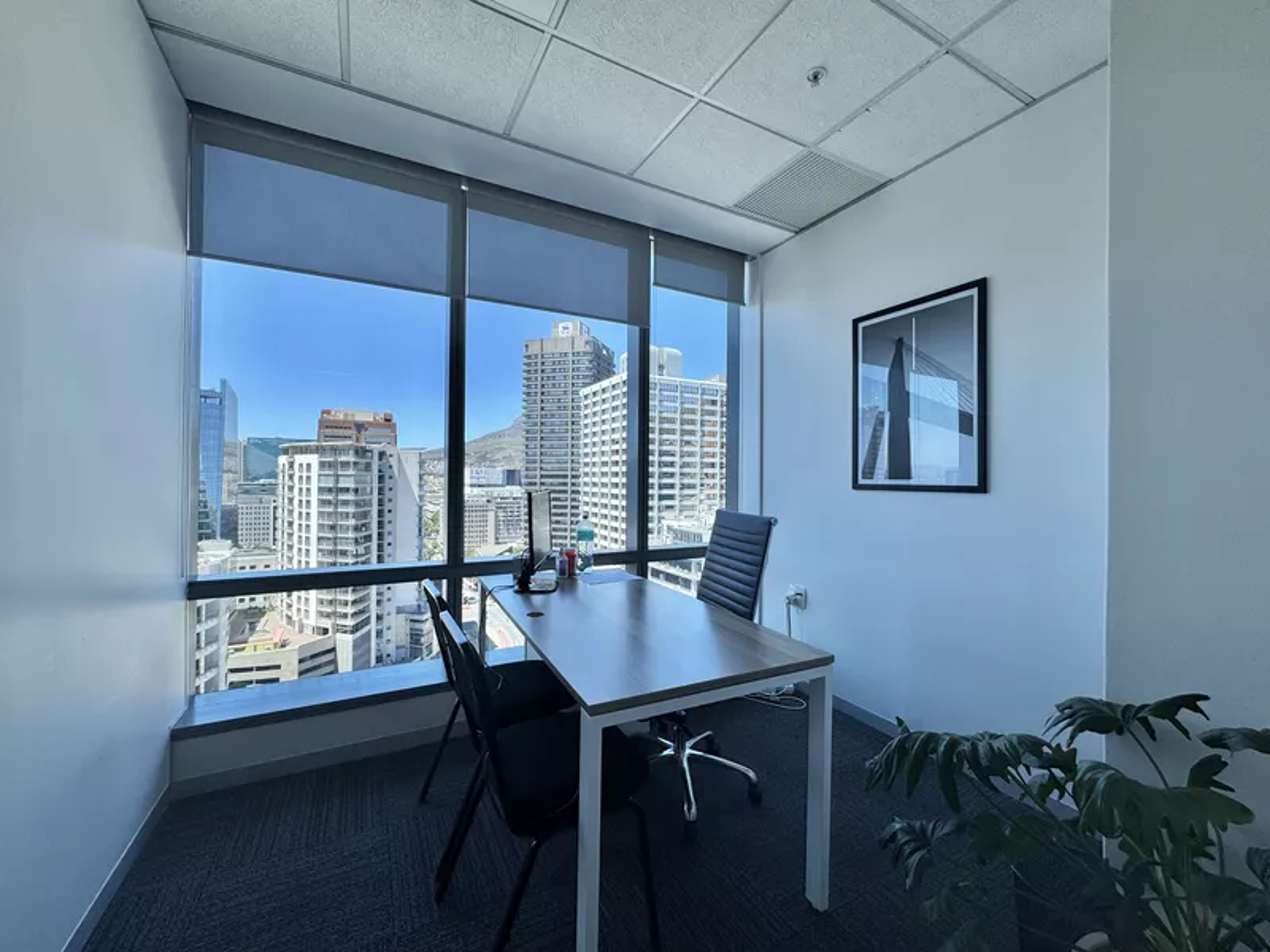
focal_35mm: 14
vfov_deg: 85.7
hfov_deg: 102.1
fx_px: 514
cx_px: 635
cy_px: 476
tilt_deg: -0.5
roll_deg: -1.3
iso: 40
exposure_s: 1/421
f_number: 2.2
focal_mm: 2.22
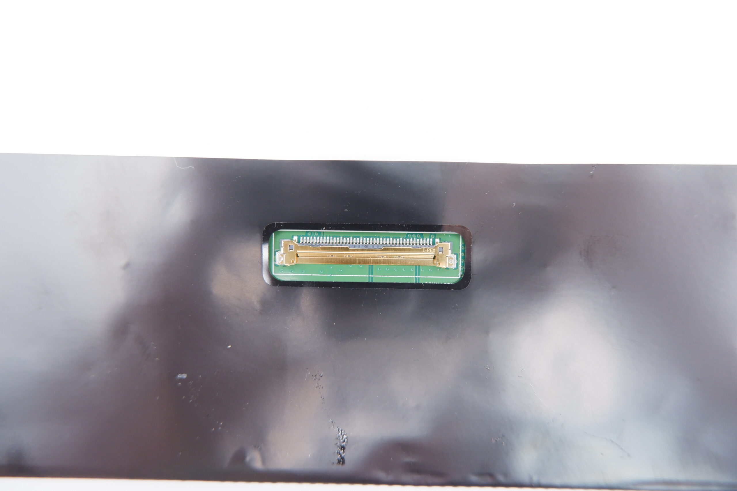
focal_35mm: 23
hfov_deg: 76.1
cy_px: 246
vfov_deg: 55.1
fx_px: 471
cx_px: 368
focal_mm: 15
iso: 800
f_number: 3.5
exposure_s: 1/120
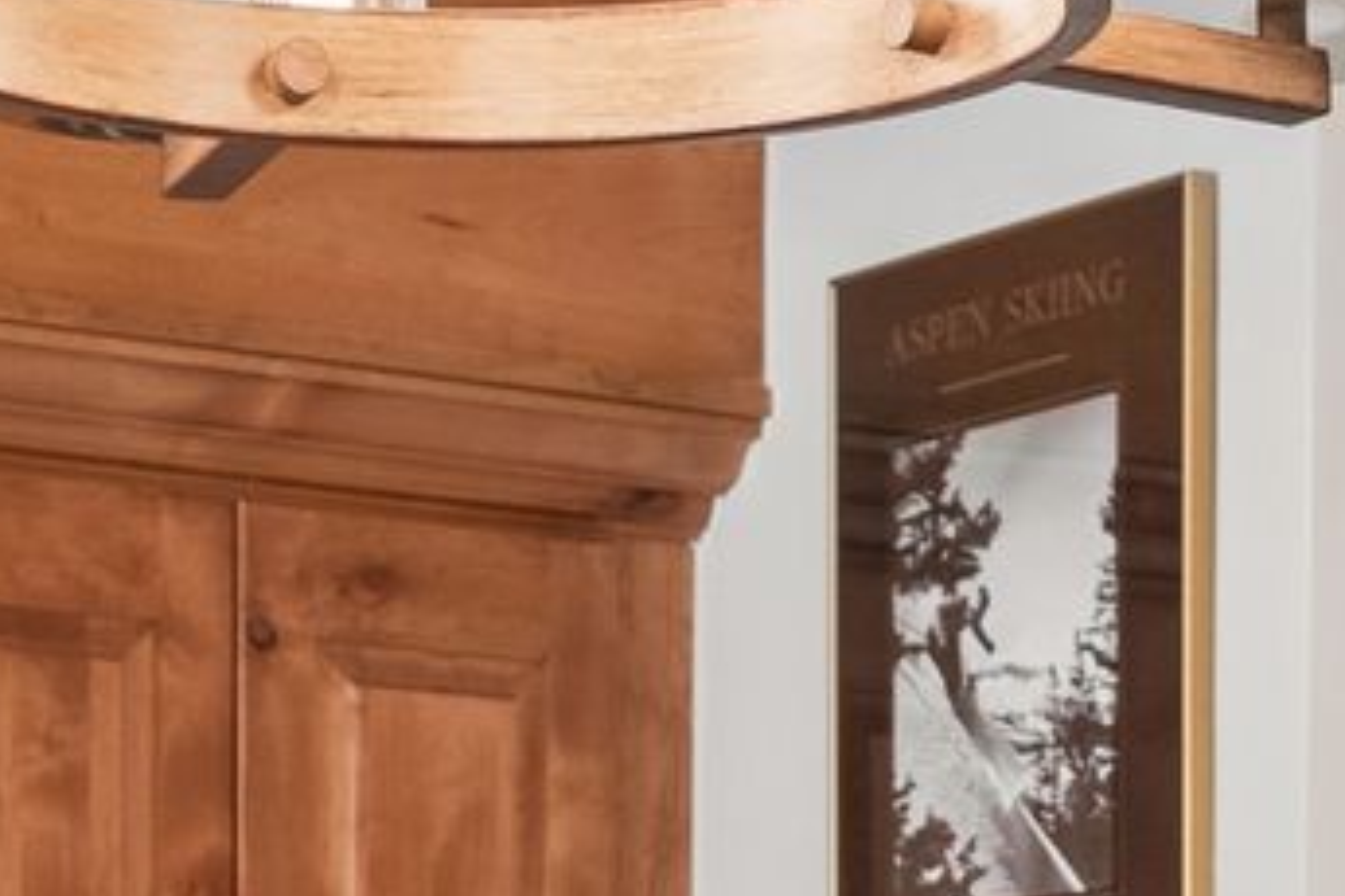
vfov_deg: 7.7
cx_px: 1025
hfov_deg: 11.9
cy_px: 1613
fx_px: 6426
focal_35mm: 172
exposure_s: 1/3
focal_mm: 22
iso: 400
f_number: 7.1
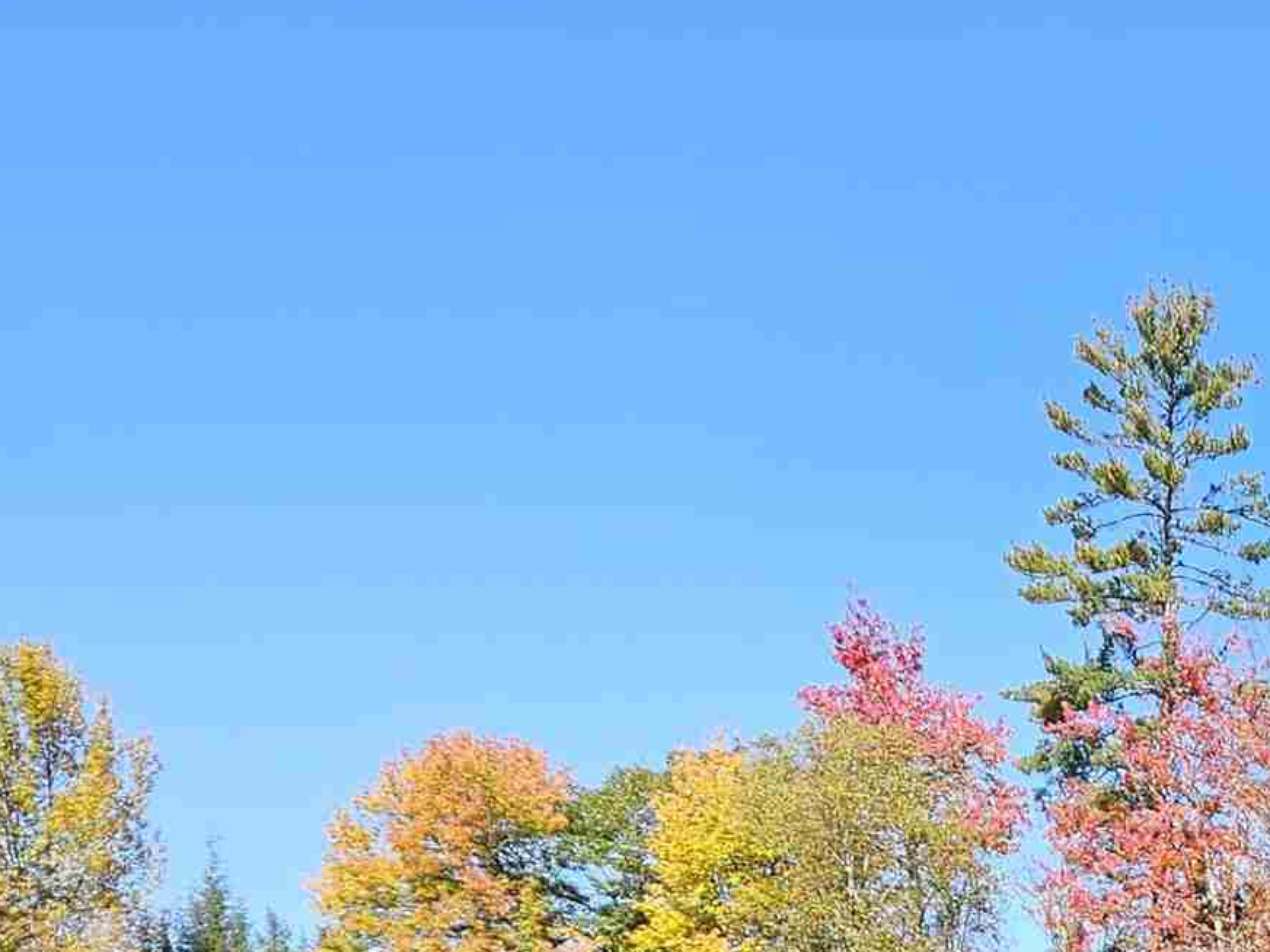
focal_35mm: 81
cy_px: 1518
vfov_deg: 16.3
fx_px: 2972
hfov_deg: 22.3
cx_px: 1510
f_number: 1.8
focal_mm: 5.4
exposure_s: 1/934
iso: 25
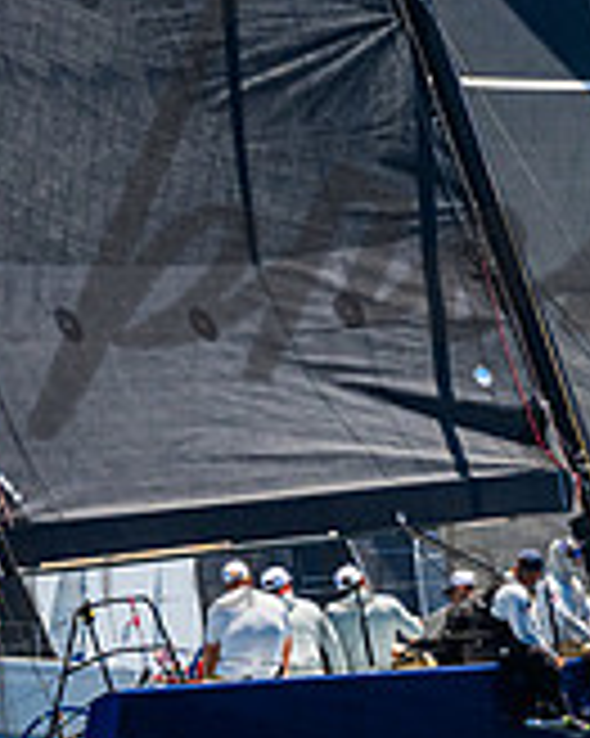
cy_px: 374
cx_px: 668
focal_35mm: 334
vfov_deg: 5.8
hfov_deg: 4.6
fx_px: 7297
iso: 500
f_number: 8
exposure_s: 1/2500
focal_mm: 84
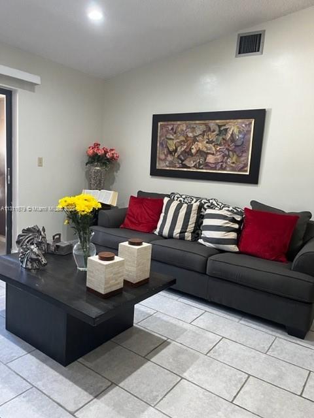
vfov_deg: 67.3
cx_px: 157
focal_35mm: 26
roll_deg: -4.3
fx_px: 314
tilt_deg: -6.3
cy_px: 209
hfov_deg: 53.1
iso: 125
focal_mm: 5.1
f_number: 1.6
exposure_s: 1/60
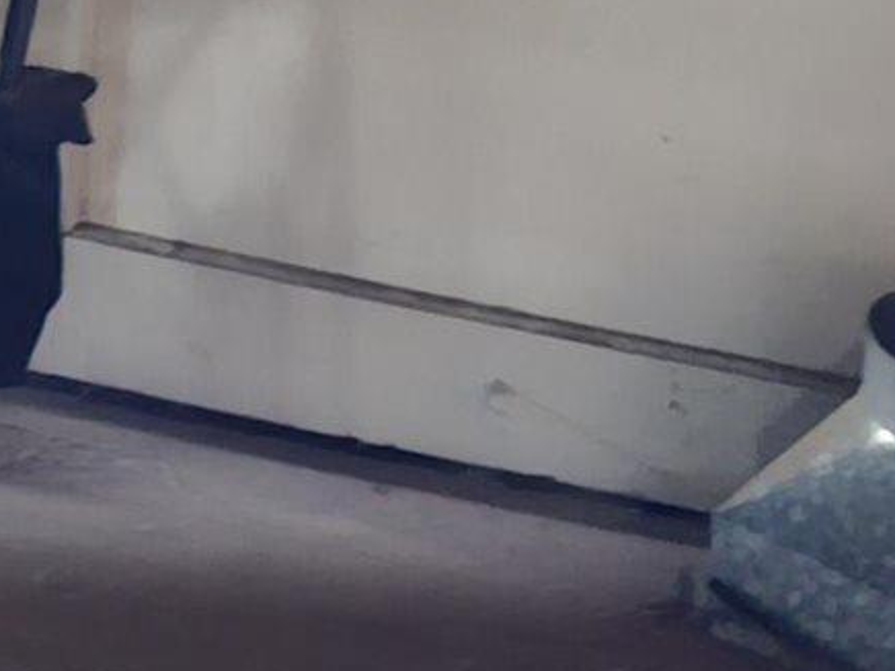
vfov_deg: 8.1
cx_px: -1221
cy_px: -1157
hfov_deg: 10.5
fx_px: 4189
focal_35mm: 162
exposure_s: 1/15
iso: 1250
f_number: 1.7
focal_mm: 6.3
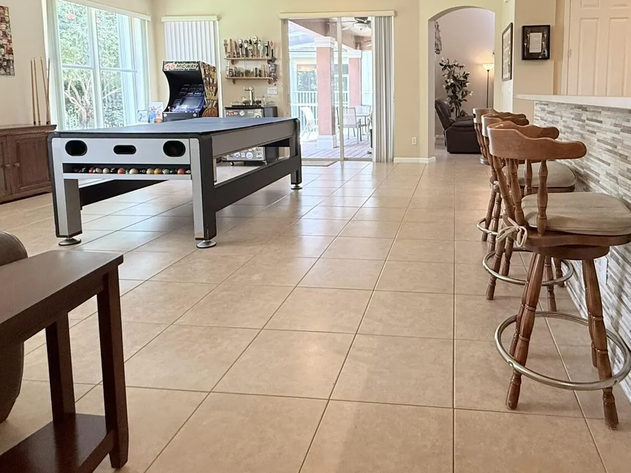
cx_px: 416
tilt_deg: -5.8
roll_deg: -0.1
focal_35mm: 25
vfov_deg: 53.3
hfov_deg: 67.7
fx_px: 456
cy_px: 141
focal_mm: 2.22
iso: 250
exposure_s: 1/120
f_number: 2.2
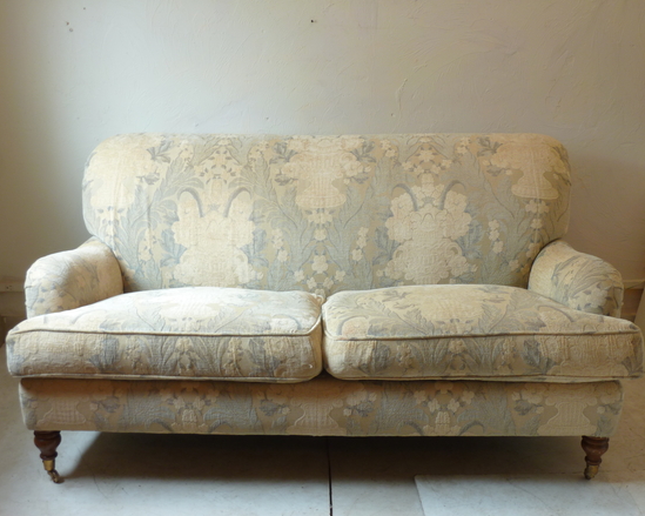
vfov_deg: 31.4
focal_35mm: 48
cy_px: 262
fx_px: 916
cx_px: 332
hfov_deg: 38.8
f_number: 3.7
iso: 80
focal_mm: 7.3
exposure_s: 1/8
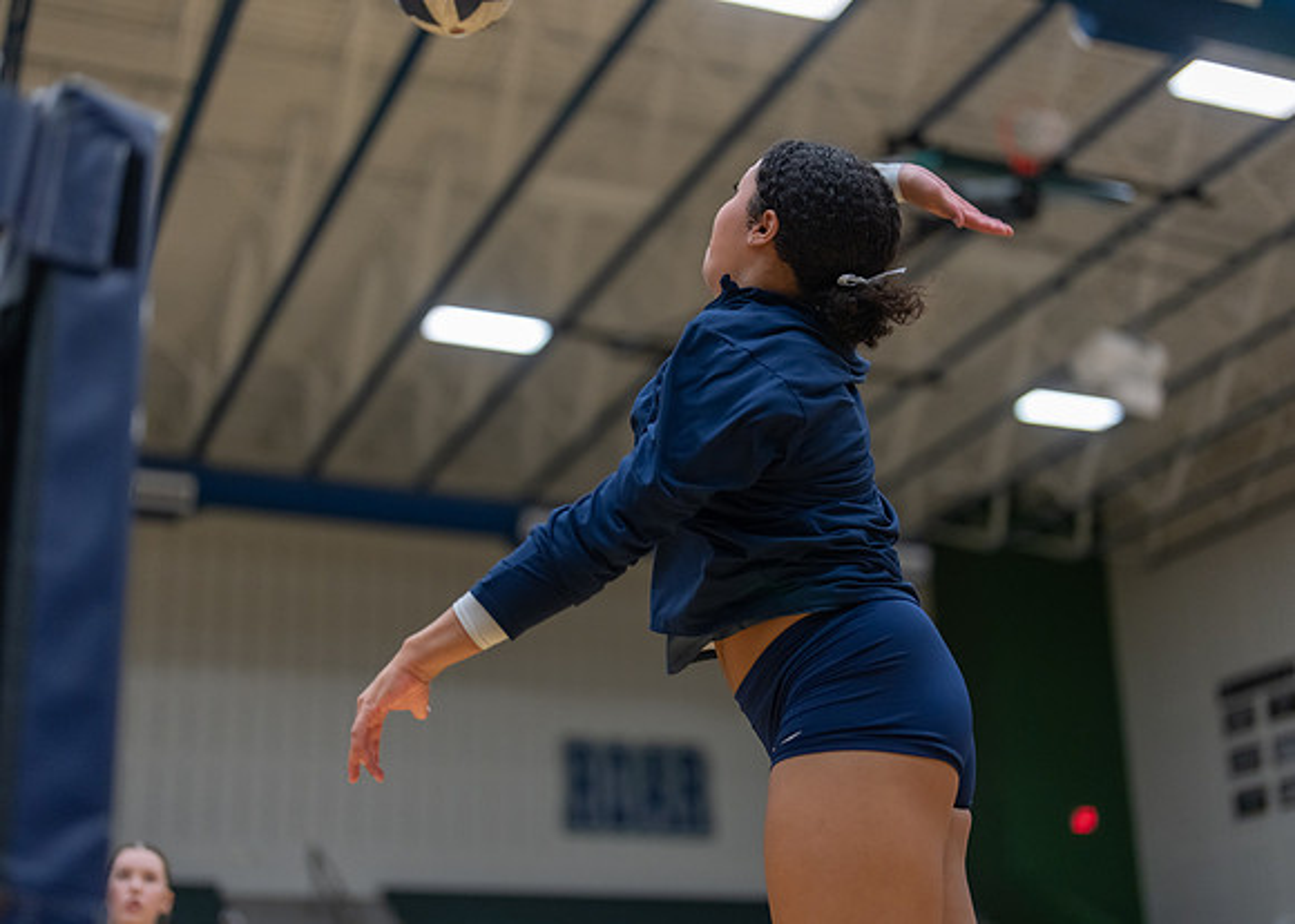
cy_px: 462
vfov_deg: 27.0
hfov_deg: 37.2
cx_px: 648
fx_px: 1926
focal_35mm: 52
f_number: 1.2
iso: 640
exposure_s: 1/1000
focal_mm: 50
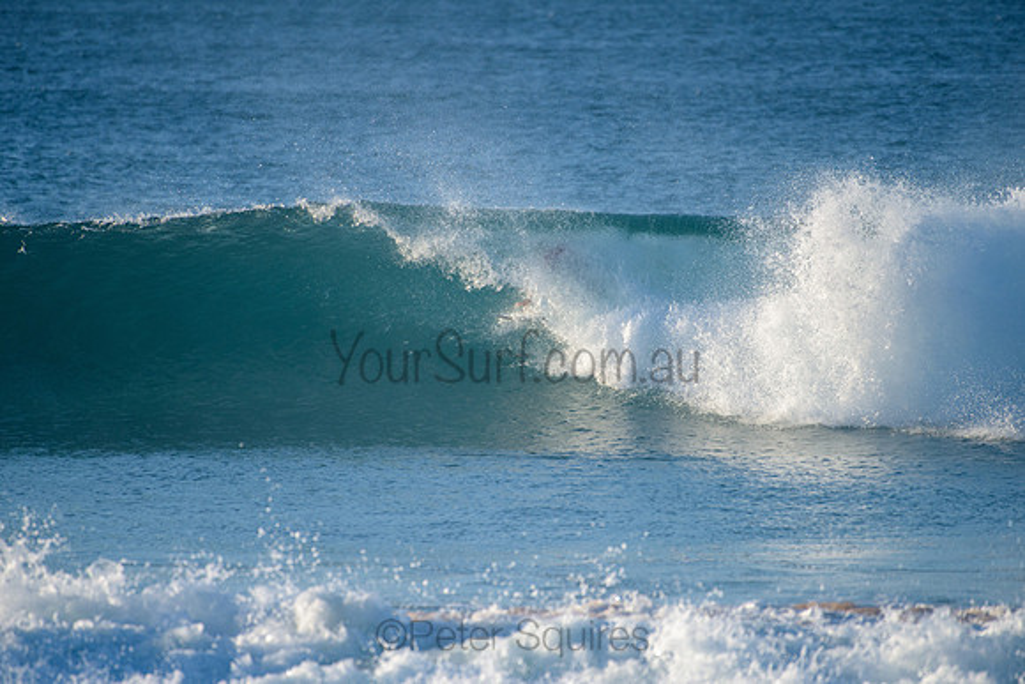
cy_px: 326
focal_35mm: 540
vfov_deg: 2.5
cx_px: 514
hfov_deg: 3.8
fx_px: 15369
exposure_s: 1/2000
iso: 500
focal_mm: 500
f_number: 5.6
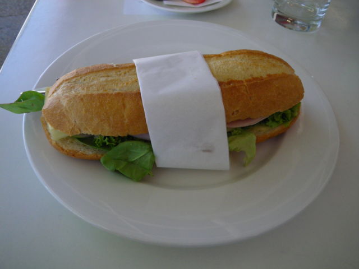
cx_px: 180
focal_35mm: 28
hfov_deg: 63.4
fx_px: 290
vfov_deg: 49.7
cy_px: 134
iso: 64
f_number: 3.5
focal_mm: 5
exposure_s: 1/60
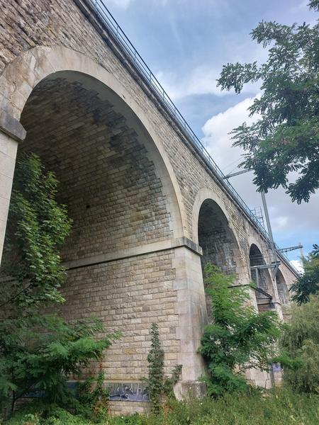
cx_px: 160
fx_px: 307
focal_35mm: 25
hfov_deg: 54.9
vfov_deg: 69.4
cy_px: 212
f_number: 1.8
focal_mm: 5.23
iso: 25
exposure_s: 1/511
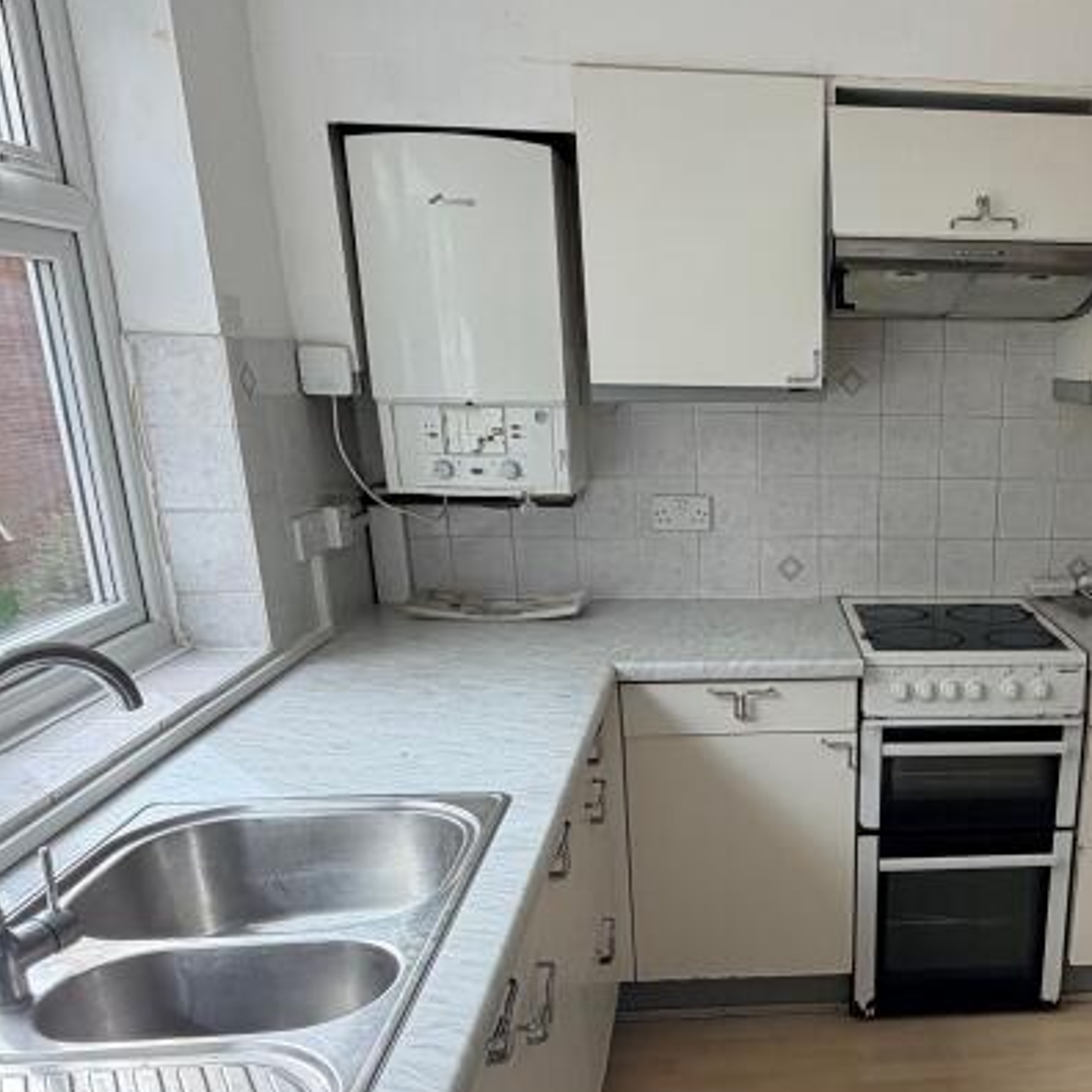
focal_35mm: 32
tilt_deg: -18.8
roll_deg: -1.3
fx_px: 1142
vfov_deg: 50.1
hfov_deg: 48.1
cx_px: 880
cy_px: 736
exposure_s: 1/172
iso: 50
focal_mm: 2.22
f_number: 2.2
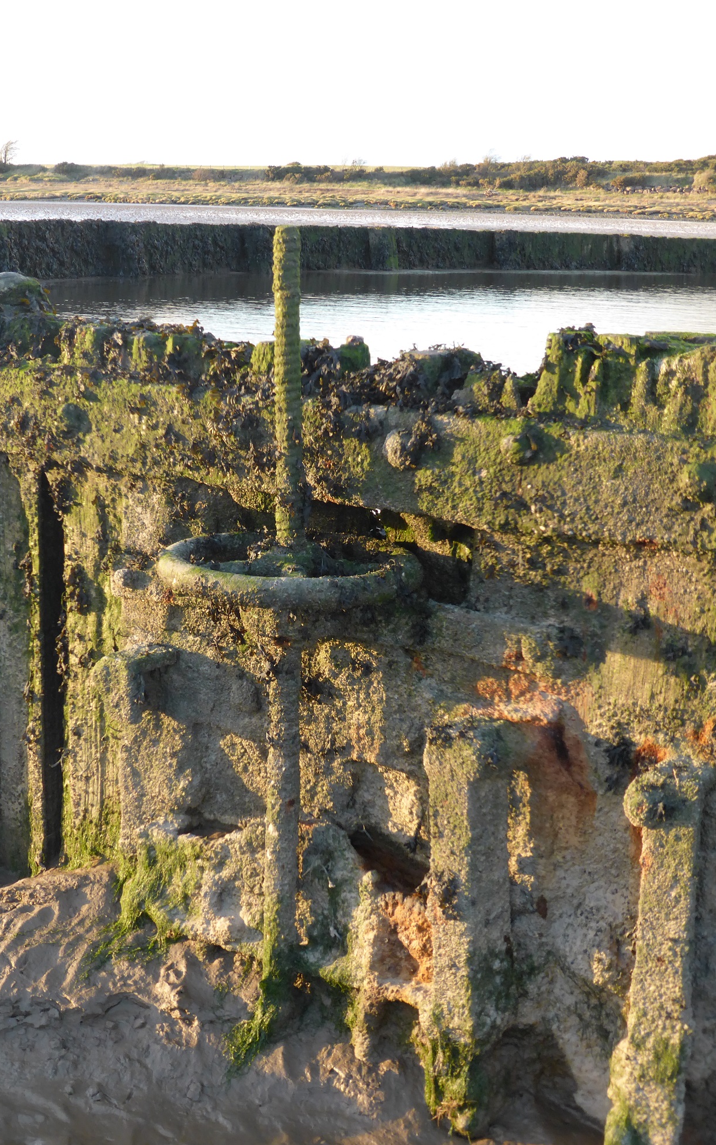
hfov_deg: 22.7
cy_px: 578
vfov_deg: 35.7
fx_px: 1779
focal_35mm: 57
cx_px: 299
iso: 200
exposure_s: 1/60
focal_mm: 9
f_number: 4.4
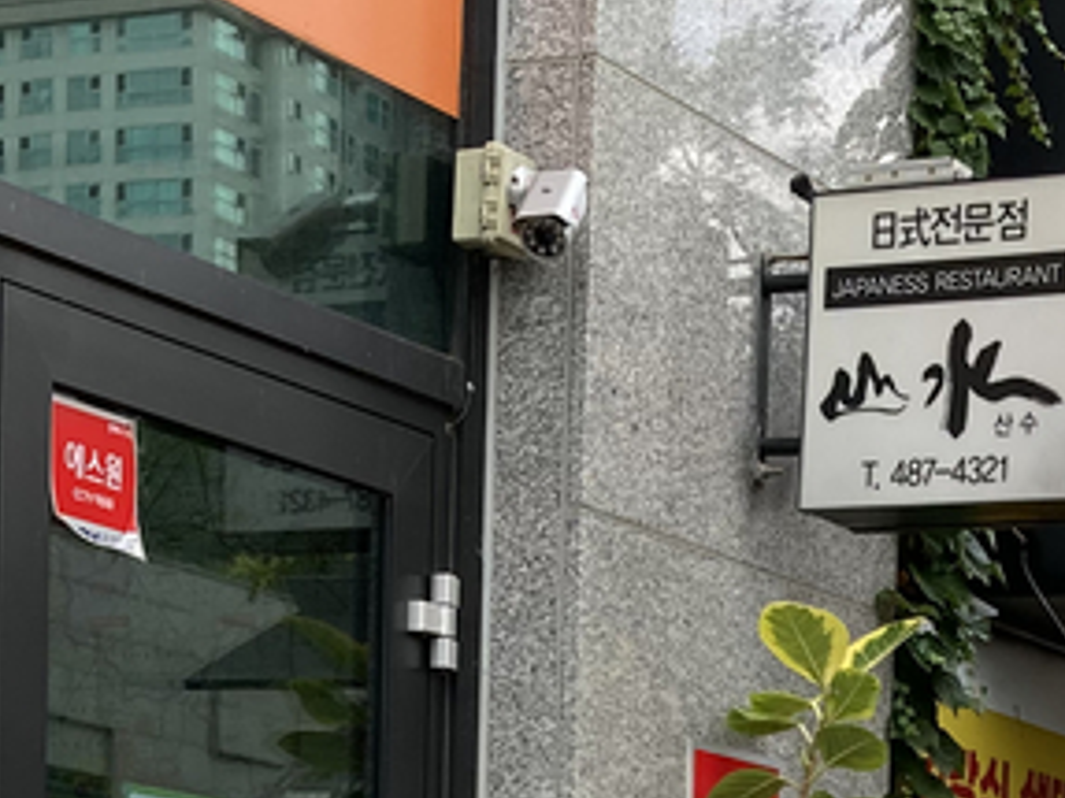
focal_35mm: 117
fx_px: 3598
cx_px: 994
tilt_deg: -6.1
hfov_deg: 16.6
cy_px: 1577
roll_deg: -2.3
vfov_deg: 11.4
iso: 20
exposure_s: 1/128
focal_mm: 3.99
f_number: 1.8
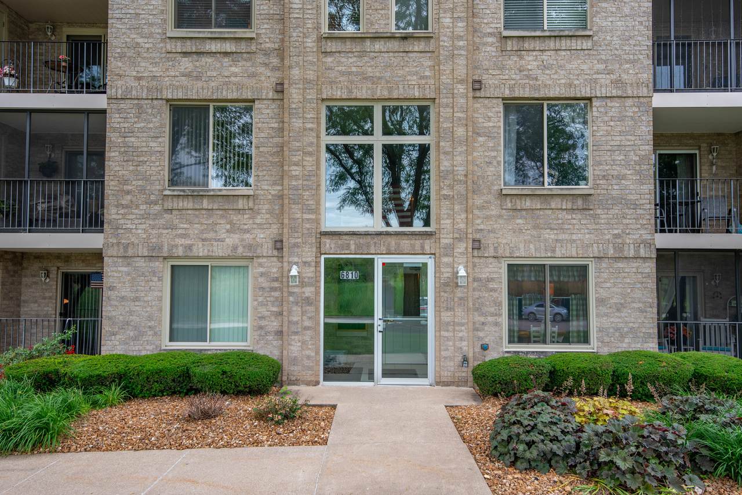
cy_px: 248
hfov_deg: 68.6
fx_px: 544
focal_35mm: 26
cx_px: 371
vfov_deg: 48.9
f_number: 5.6
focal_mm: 26
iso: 400
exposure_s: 1/80
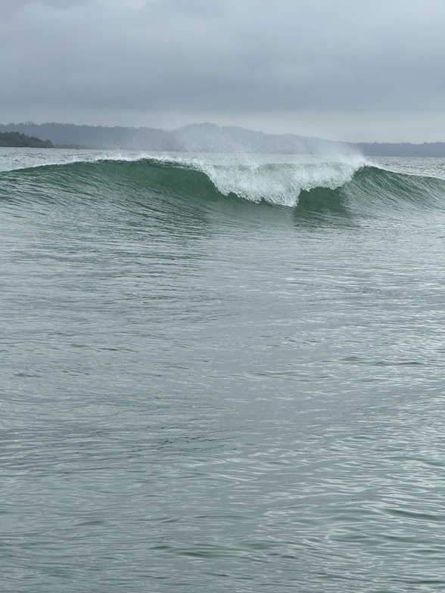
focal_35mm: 120
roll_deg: -1.7
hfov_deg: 12.3
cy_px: 296
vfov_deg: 16.4
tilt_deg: -2.7
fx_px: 2057
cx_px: 222
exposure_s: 1/707
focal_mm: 15.66
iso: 50
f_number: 2.8
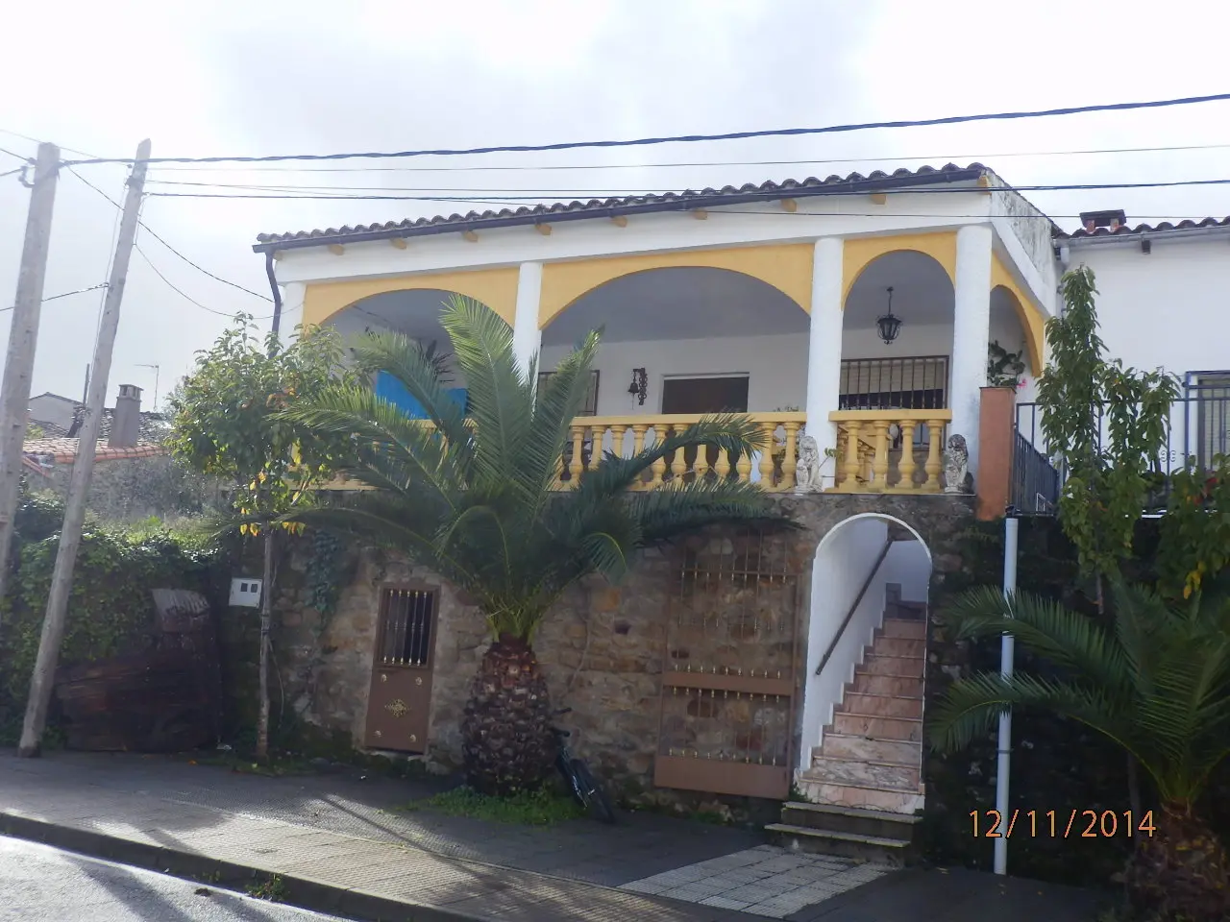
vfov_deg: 34.3
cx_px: 615
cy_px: 461
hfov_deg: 44.8
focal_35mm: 42
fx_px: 1492
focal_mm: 7.4
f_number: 4
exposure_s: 1/200
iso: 80
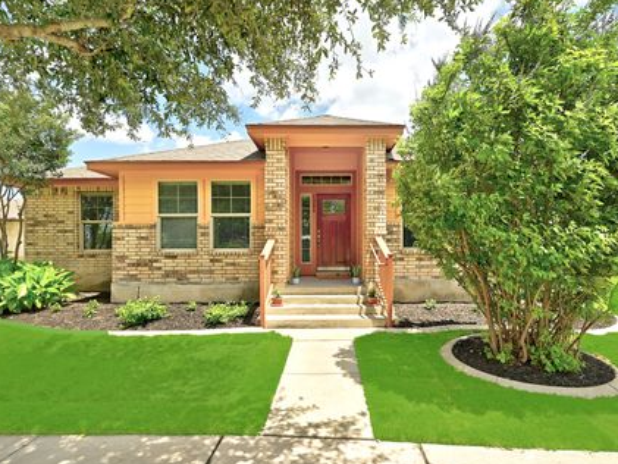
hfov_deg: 94.4
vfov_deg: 78.1
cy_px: 235
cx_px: 329
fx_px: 286
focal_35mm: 16
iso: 400
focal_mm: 14
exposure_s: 1/200
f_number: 10
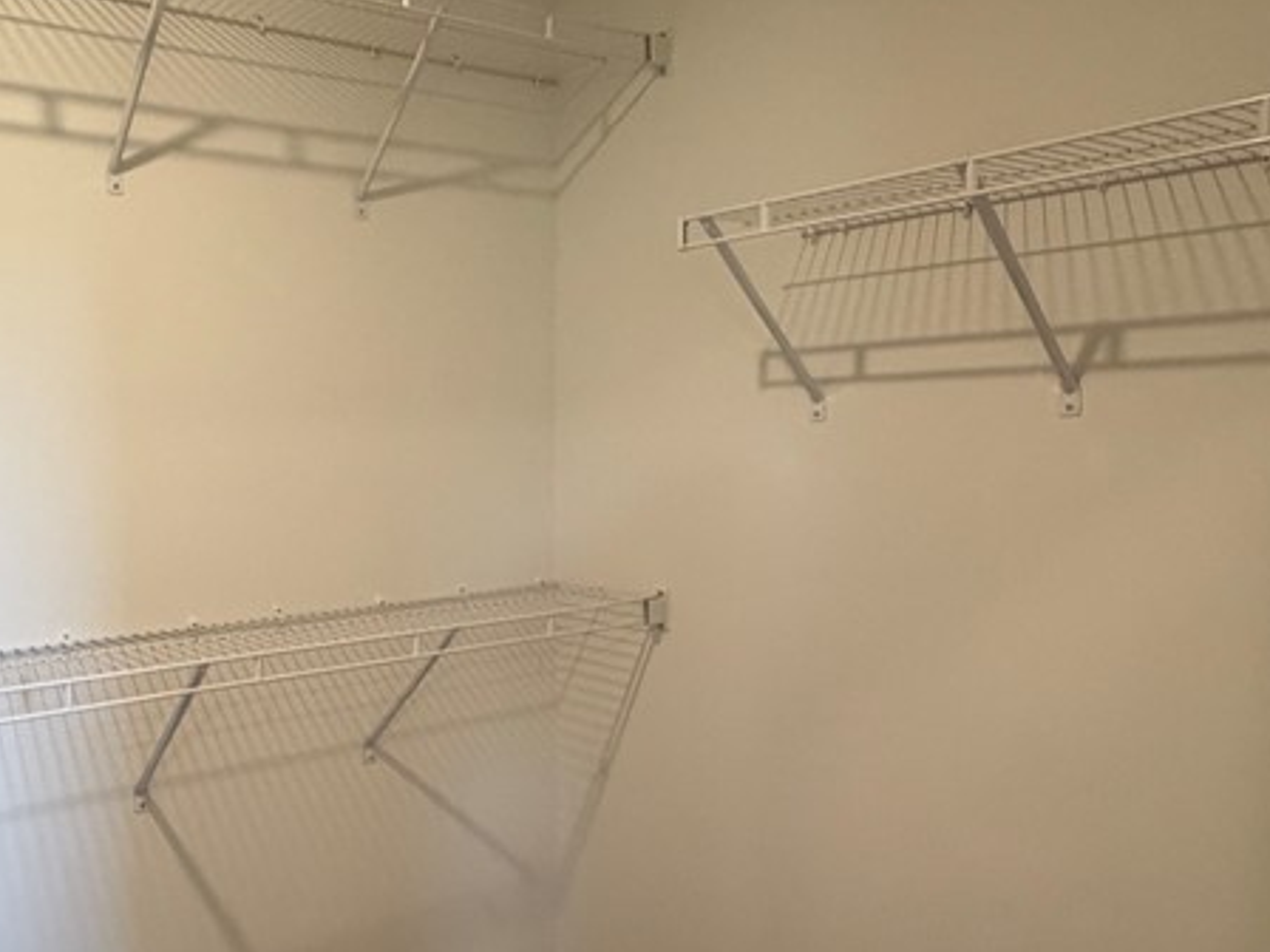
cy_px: 555
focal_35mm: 32
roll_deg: +0.6
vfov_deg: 44.0
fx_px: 1174
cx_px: 383
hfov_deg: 55.1
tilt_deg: -4.4
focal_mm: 2.22
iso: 250
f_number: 2.2
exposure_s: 1/120
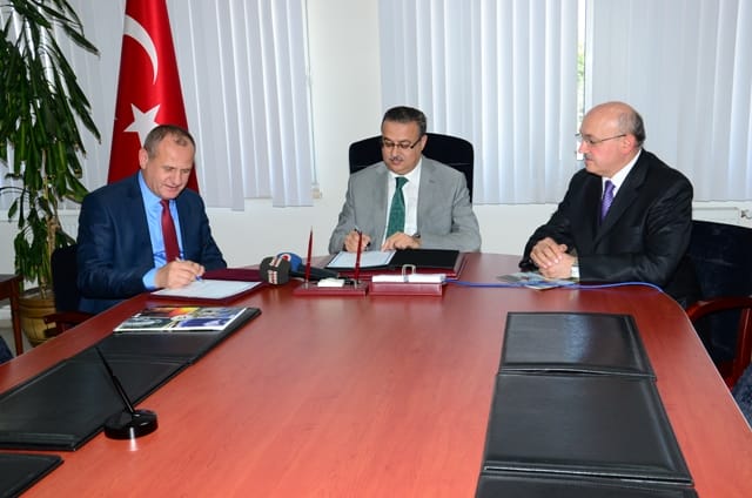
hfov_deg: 49.6
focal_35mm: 39
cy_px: 249
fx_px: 813
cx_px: 376
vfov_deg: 34.1
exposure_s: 1/60
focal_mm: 26
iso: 400
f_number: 5.6
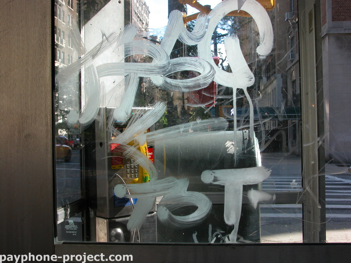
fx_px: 466
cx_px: 176
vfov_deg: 31.5
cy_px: 132
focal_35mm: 46
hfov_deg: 41.2
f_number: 6.7
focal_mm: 11.6
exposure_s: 1/75.4
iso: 100
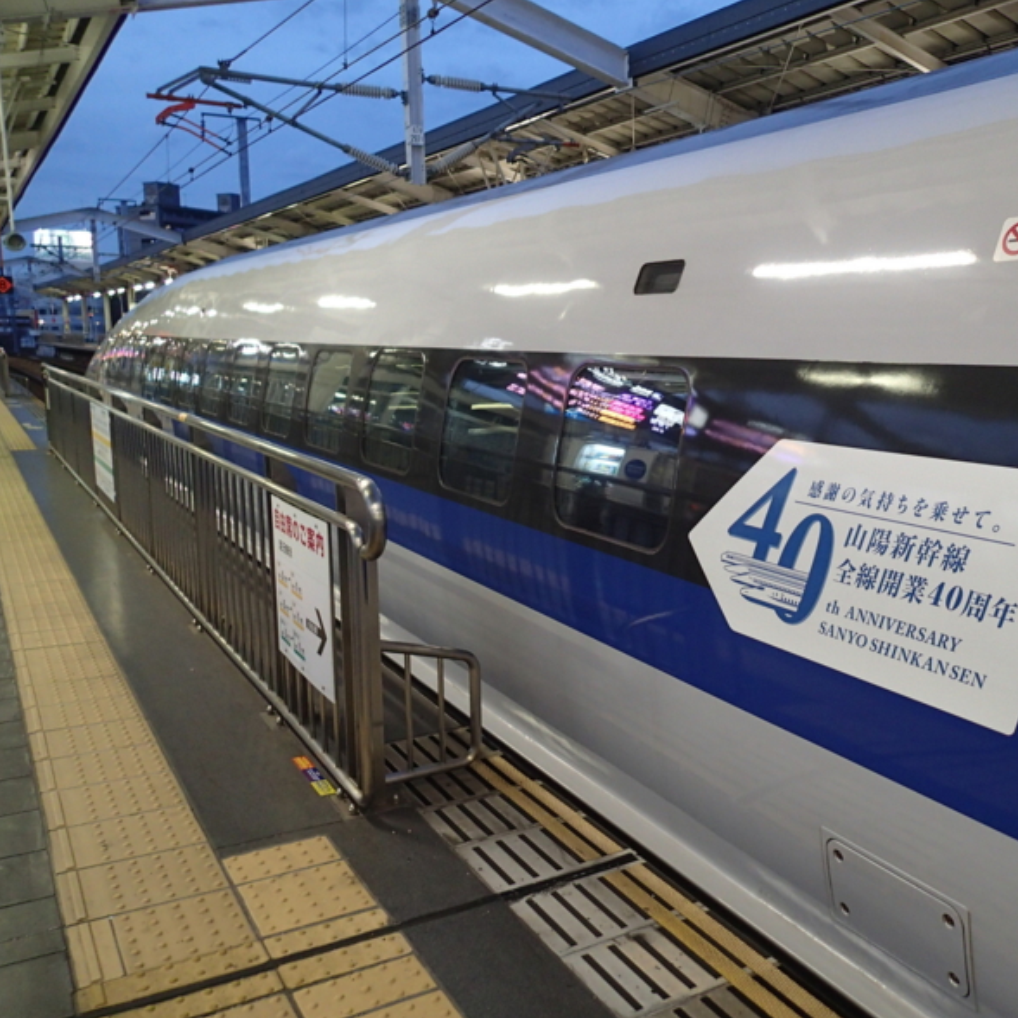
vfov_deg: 54.0
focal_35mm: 30
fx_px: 998
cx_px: 619
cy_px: 513
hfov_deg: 53.6
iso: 250
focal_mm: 4.5
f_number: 2
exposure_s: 1/30
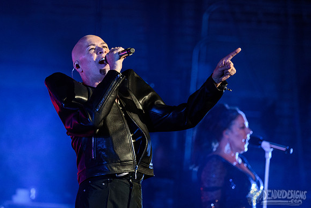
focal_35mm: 473
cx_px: 126
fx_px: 4087
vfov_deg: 2.9
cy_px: 85
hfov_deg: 4.4
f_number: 6
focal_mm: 390
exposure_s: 1/250
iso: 4000
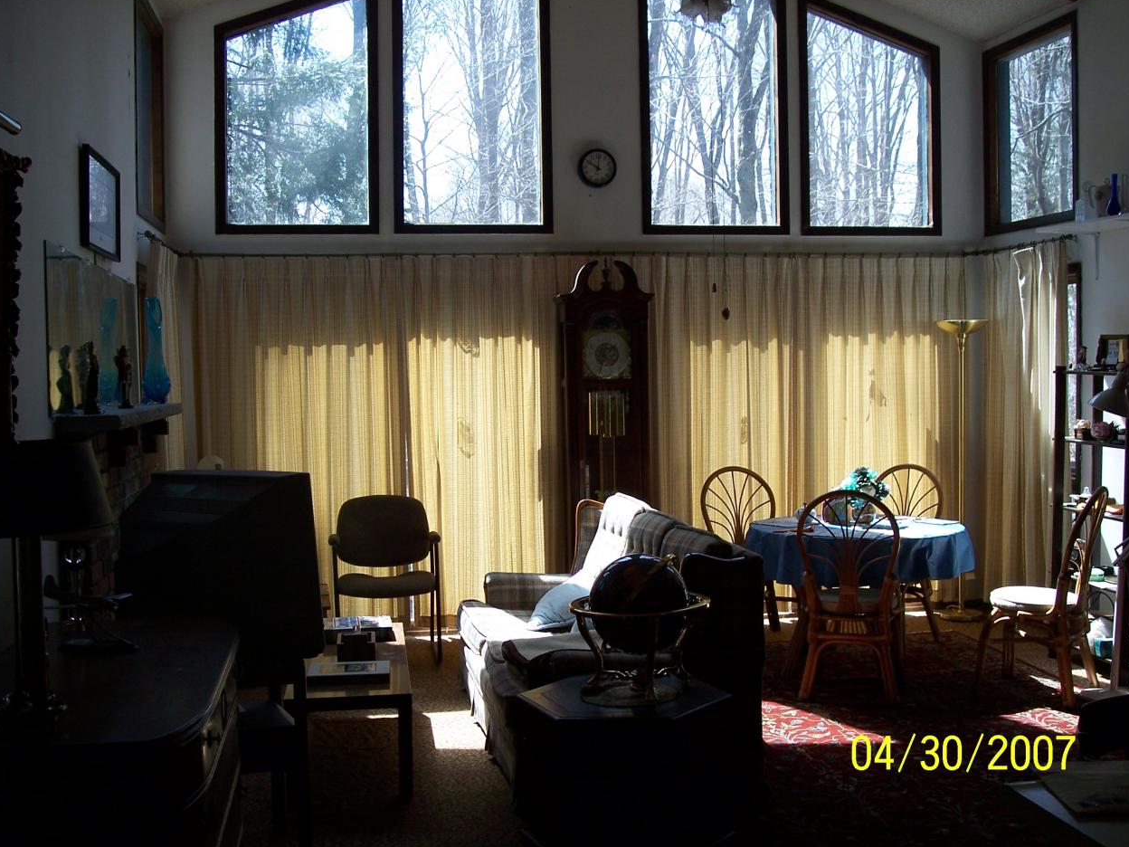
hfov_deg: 46.8
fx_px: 1305
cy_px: 428
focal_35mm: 40
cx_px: 560
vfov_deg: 36.0
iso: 100
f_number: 3.4
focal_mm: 8
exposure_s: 1/180
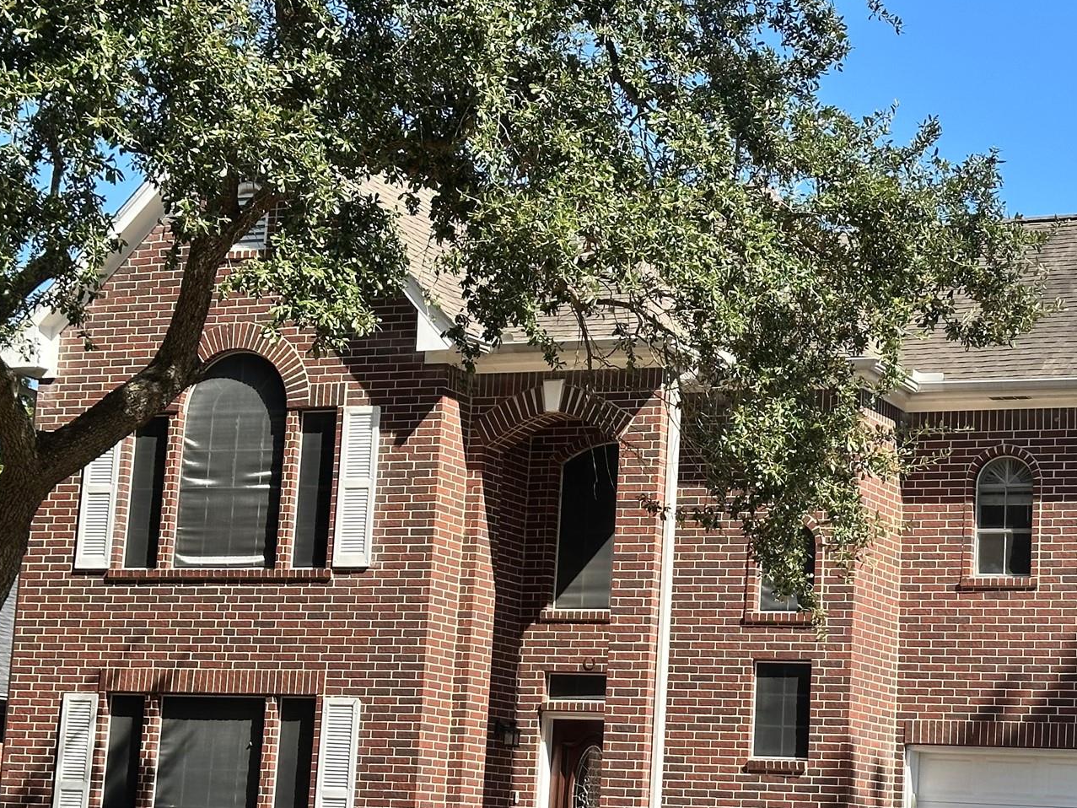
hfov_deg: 25.1
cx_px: 757
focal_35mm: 77
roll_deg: -2.9
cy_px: 475
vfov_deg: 19.1
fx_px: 2396
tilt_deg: +8.5
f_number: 1.78
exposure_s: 1/2070
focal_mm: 6.86
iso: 64
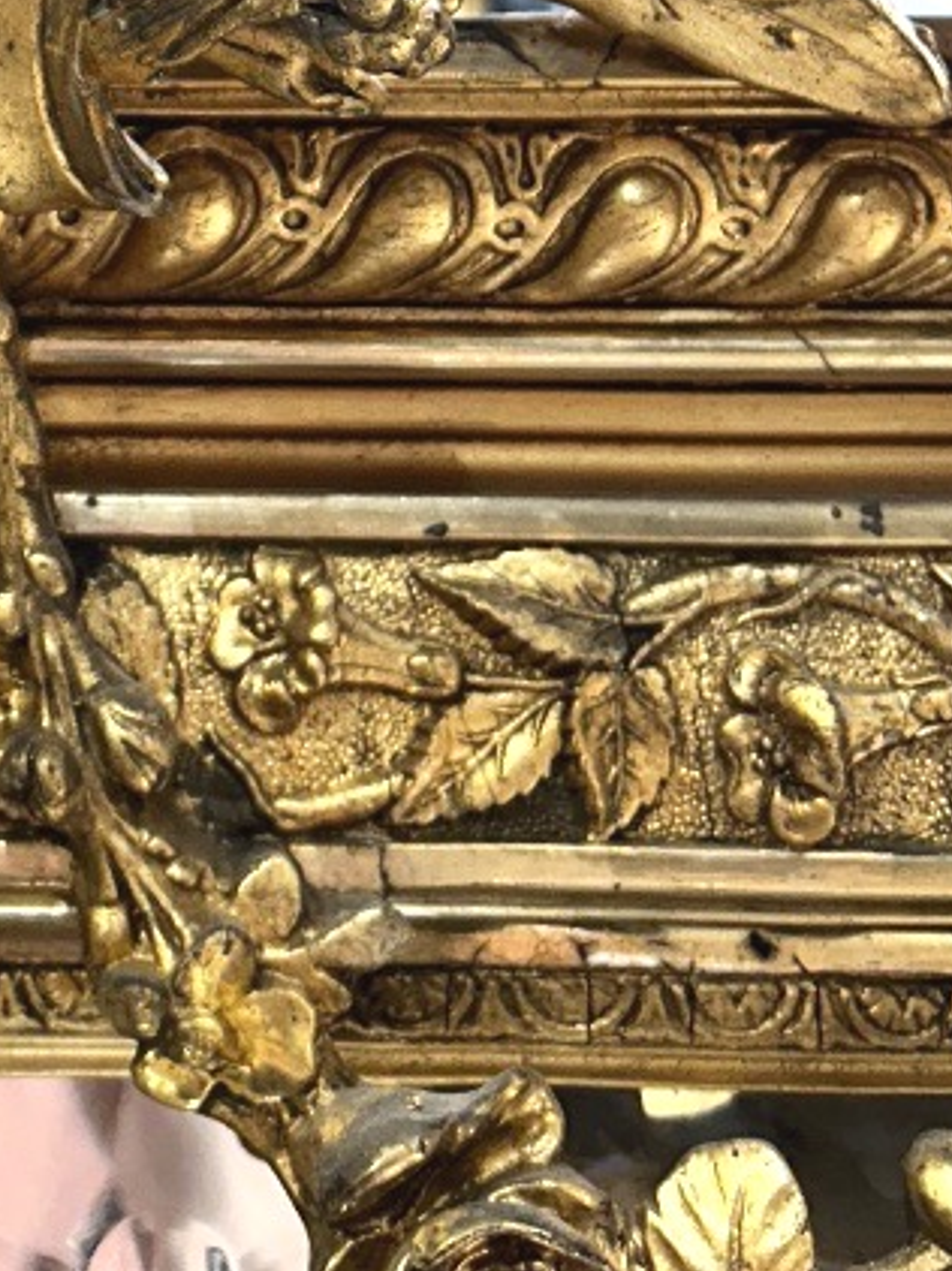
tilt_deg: +15.8
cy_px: -319
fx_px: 2716
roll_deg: -1.3
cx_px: -160
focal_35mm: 74
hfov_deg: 18.9
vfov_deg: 23.6
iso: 125
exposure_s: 1/100
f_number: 1.5
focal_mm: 5.7
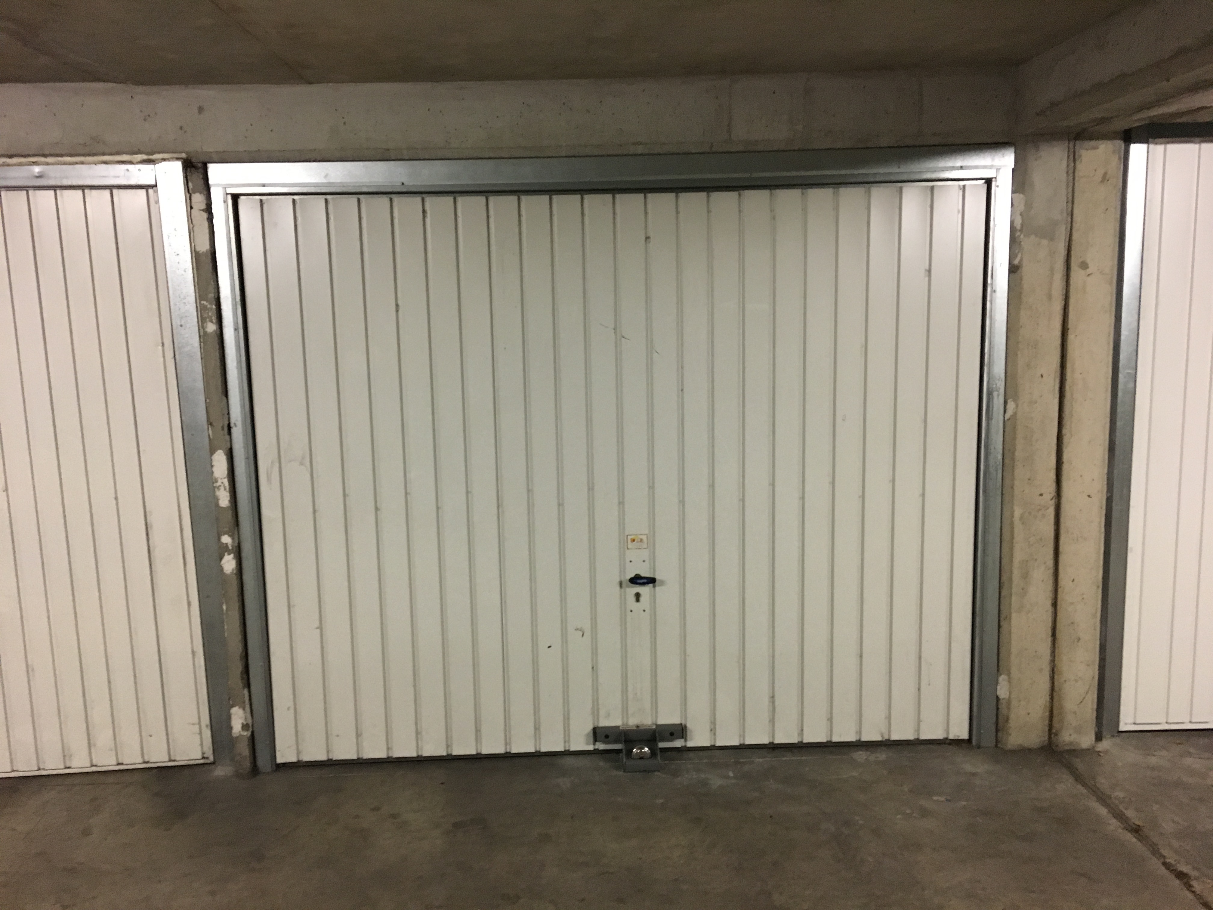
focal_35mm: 29
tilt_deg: -9.7
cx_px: 606
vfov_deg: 48.2
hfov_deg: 61.7
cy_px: 455
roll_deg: +1.6
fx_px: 1016
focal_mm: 4.15
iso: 200
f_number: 2.2
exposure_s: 1/25
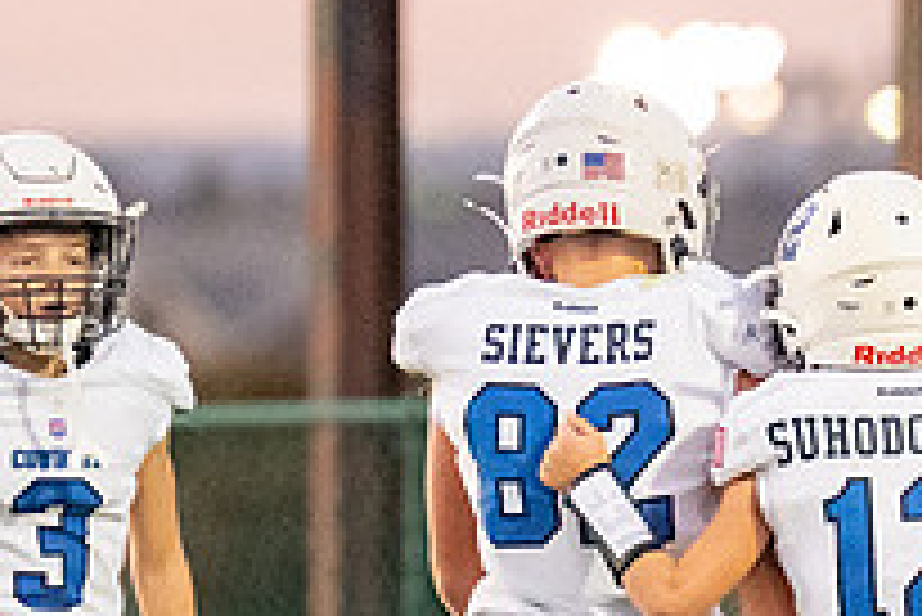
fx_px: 25577
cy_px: 509
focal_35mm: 998
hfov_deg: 2.1
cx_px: 787
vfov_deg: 1.4
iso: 6400
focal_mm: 200
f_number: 2.8
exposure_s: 1/1000
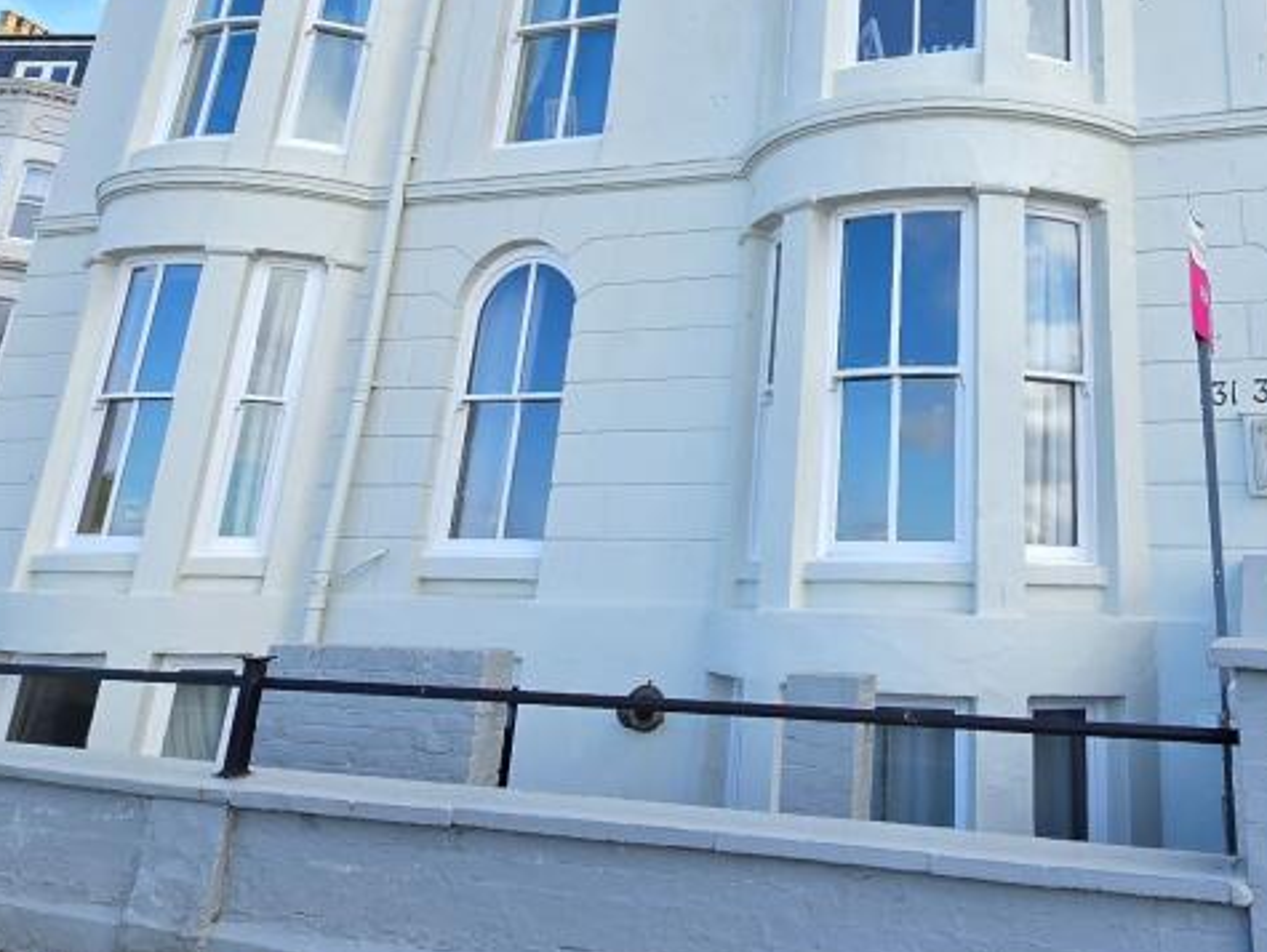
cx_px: 923
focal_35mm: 28
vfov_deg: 47.7
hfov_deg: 60.5
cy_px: 224
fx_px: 1026
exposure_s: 1/508
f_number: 2.2
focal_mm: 2.2
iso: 50
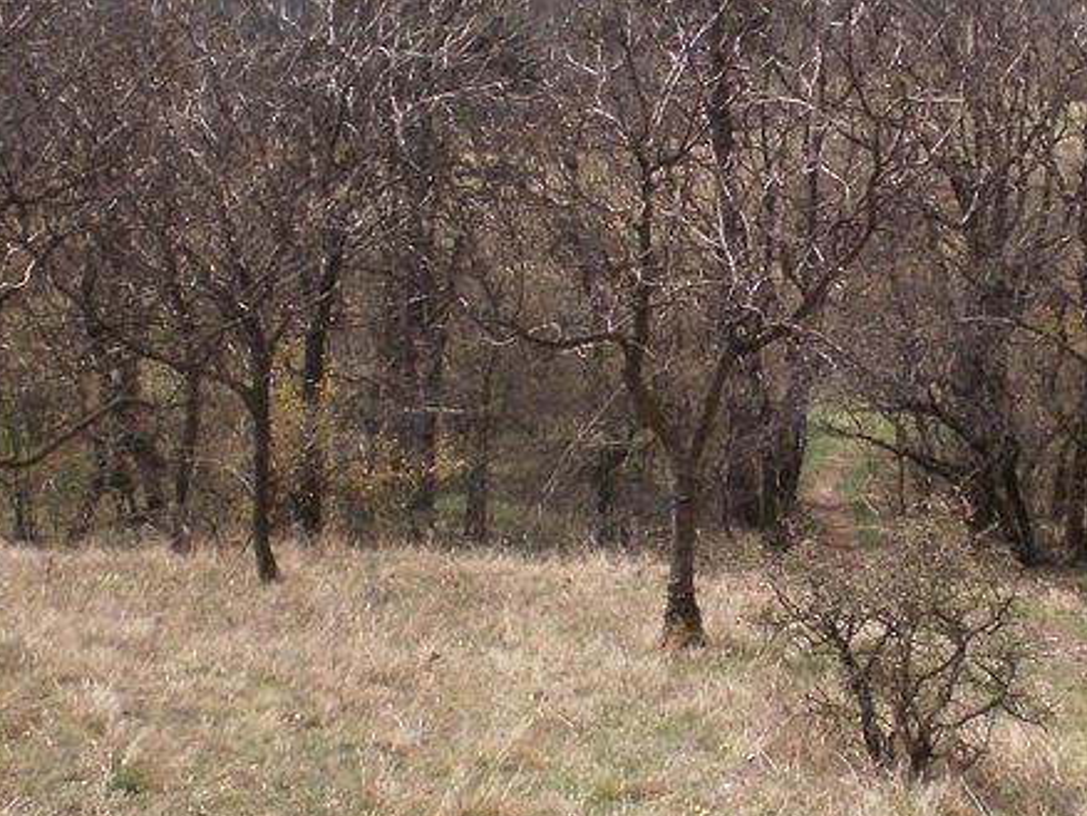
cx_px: 814
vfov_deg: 17.1
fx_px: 2702
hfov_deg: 22.5
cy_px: 263
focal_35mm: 86
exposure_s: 1/1000
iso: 100
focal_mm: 6.3
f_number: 3.1
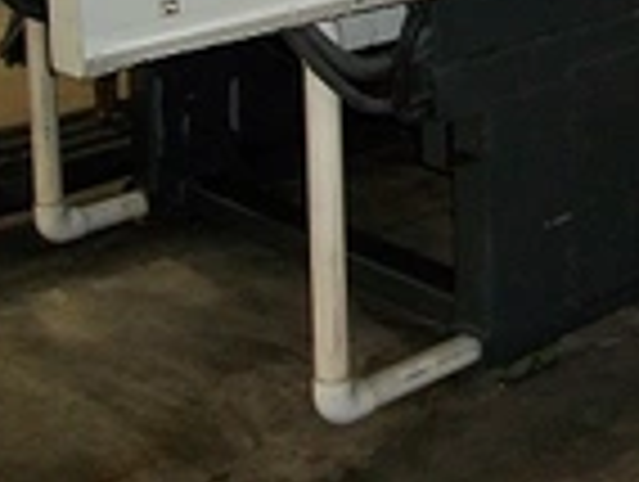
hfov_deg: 20.2
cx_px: 796
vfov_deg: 15.5
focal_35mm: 90
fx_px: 1664
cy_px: -189
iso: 240
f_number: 2.9
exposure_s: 1/30
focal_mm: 5.7
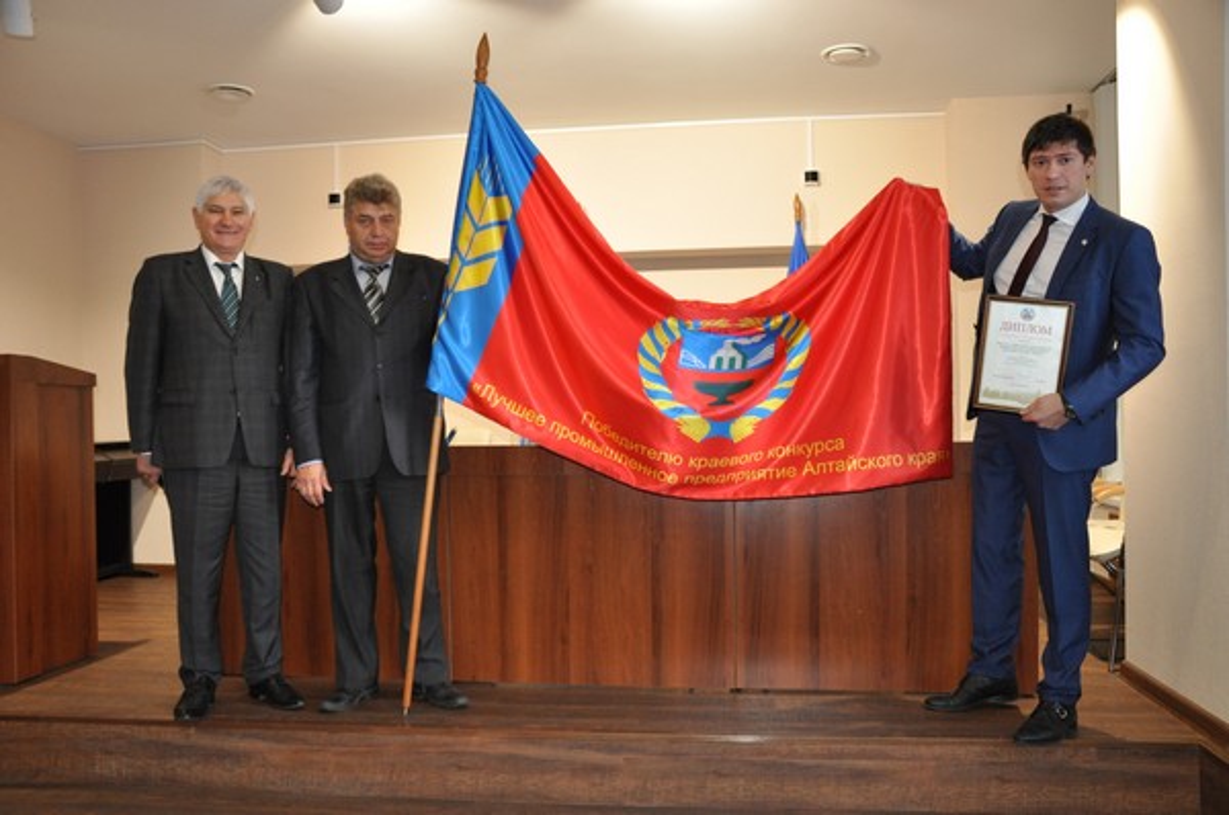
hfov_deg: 59.6
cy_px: 408
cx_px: 614
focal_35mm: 32
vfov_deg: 41.6
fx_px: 1074
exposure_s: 1/60
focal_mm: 21
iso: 800
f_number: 3.8
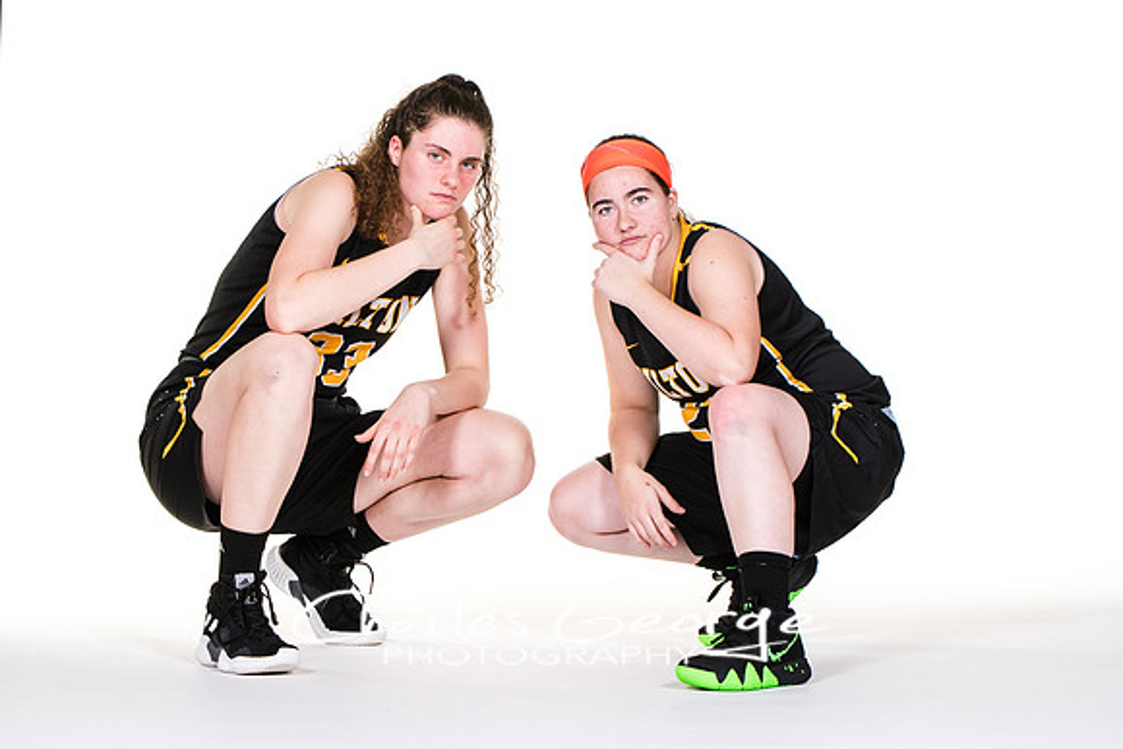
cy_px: 386
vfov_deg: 10.3
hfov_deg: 15.3
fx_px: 4173
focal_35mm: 134
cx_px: 543
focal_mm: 82
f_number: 6.3
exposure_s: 1/160
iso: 200
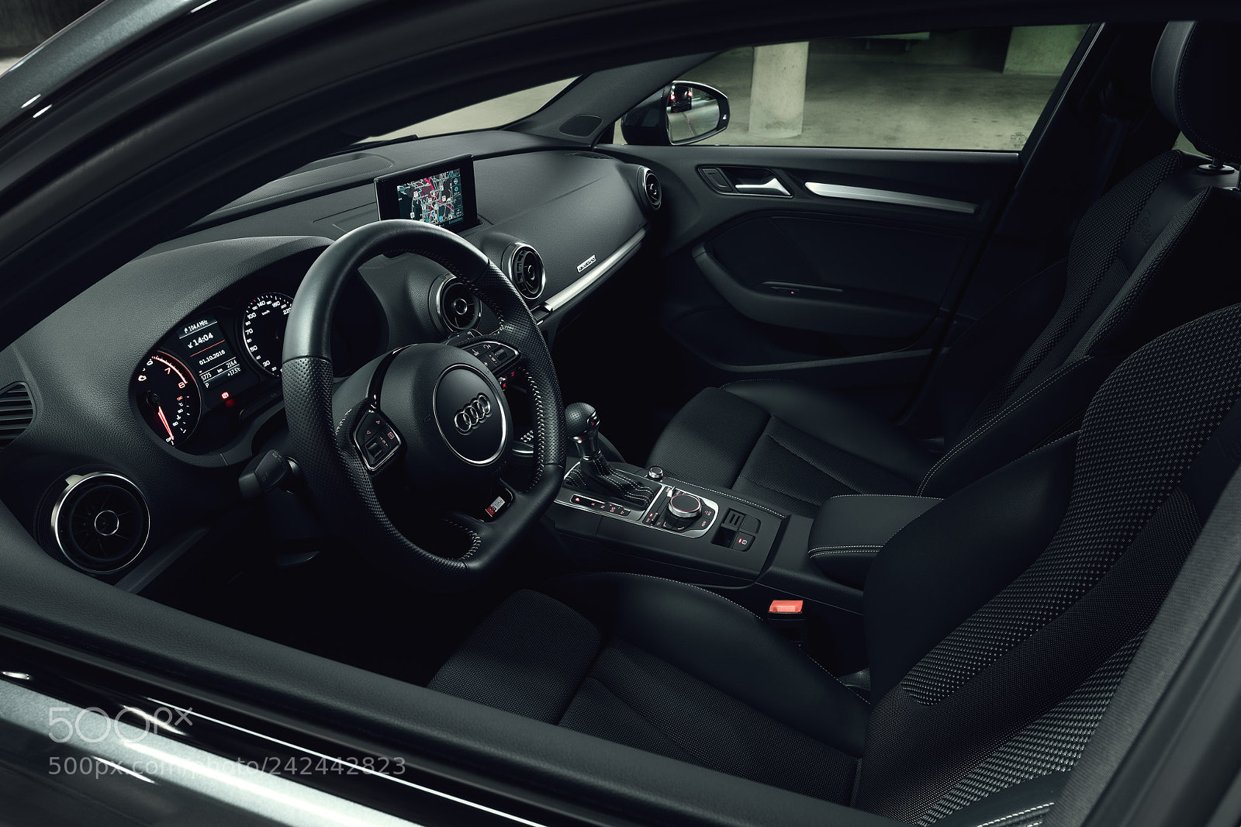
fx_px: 827
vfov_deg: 53.1
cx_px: 620
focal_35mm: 24
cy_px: 414
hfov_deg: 73.8
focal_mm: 24
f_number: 11
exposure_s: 8
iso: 100
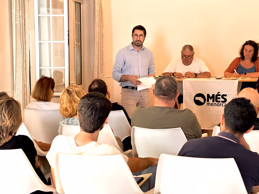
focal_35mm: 77
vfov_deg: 19.1
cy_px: 97
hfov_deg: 25.3
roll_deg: +0.0
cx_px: 130
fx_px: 576
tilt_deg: -5.5
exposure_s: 1/60
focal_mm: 9
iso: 250
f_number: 2.8
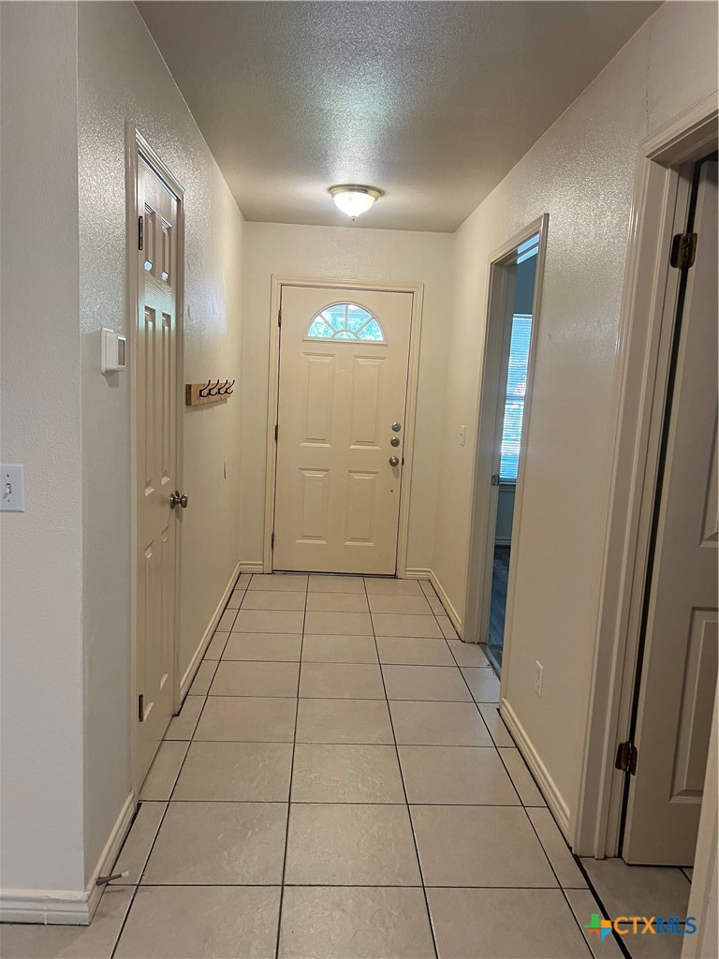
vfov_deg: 67.3
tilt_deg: -5.9
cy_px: 480
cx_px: 360
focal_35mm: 26
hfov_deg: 53.1
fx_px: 720
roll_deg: -0.6
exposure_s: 1/60
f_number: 1.5
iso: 125
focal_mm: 5.7
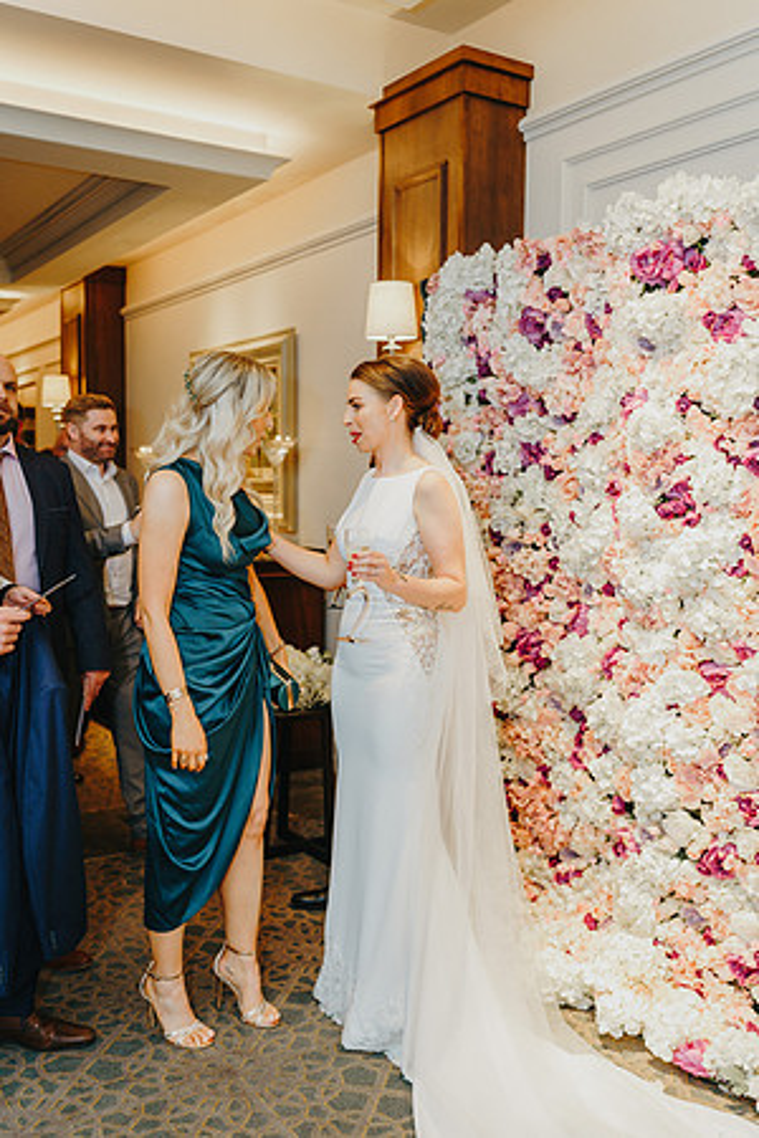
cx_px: 380
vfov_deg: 54.4
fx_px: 1107
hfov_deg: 37.9
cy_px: 569
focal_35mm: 35
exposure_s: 1/200
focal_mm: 35
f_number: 2.2
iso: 1000
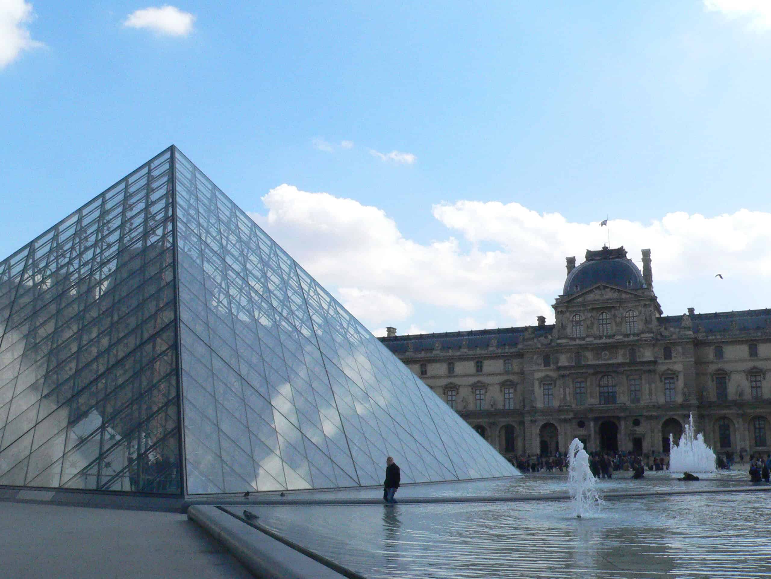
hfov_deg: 51.4
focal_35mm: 36
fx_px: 802
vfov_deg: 39.7
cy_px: 290
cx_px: 386
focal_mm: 6
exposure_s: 1/800
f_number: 8
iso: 400
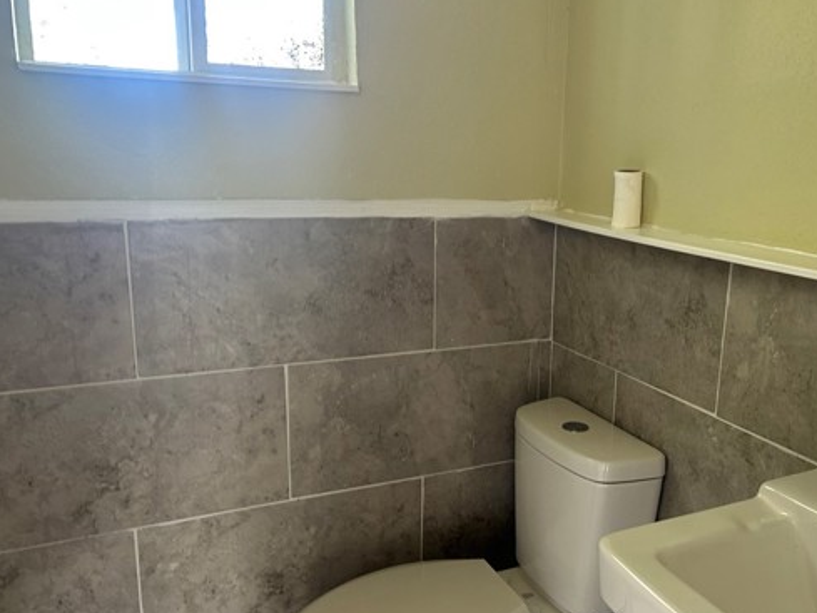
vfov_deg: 41.8
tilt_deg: -11.7
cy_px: 327
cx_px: 518
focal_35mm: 34
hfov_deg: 53.3
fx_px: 803
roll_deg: -1.5
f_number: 1.5
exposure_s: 1/60
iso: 160
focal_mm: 5.7
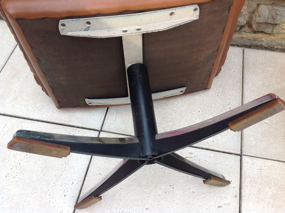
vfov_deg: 40.6
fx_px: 288
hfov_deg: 52.7
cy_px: 106
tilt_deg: -59.0
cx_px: 142
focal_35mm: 35
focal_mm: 4.28
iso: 50
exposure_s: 1/217
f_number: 2.4
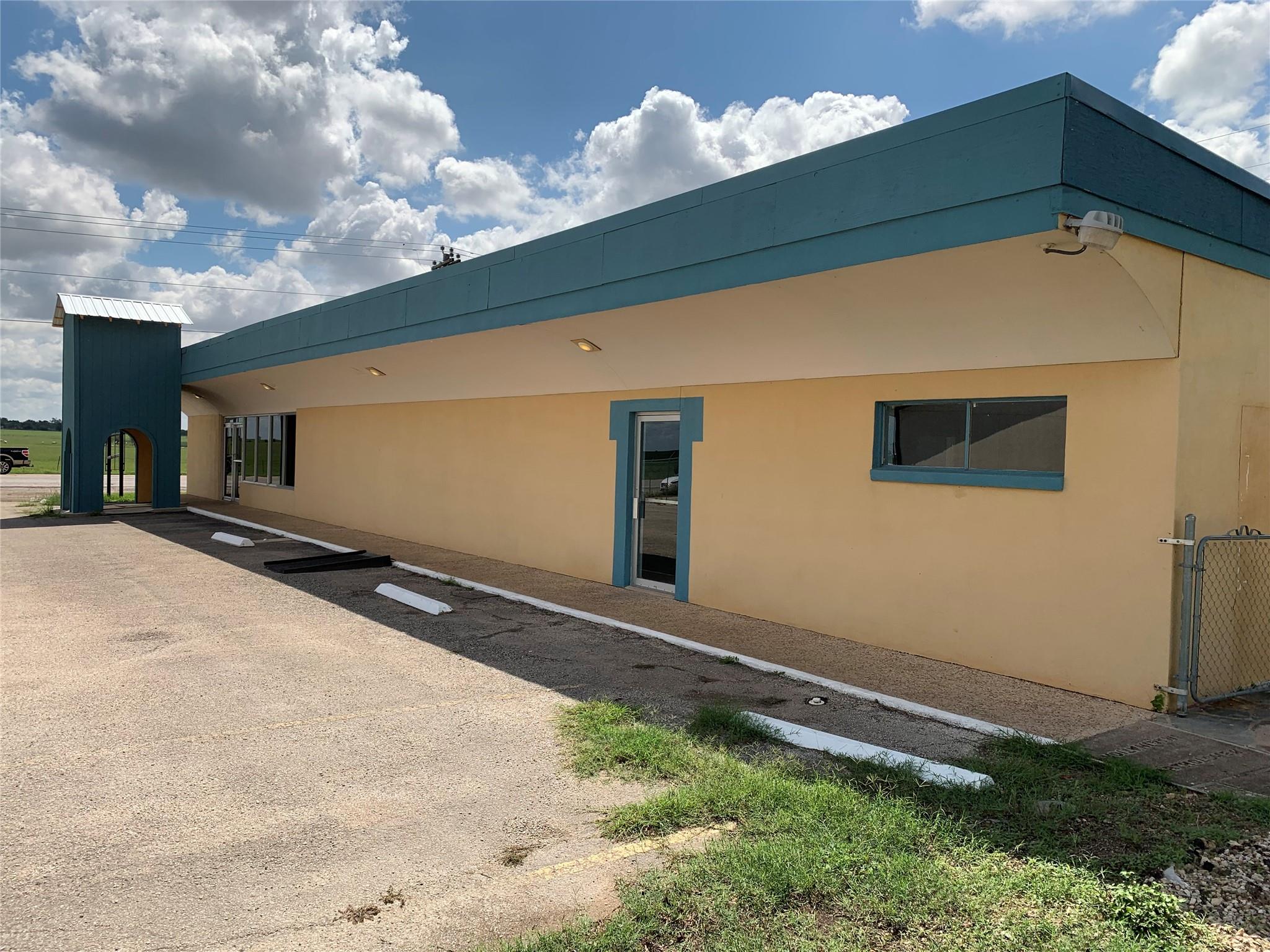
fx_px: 954
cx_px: 635
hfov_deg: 67.3
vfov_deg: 53.1
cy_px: 476
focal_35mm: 26
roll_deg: -1.1
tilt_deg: -1.8
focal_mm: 4.25
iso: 25
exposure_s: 1/3086
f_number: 1.8
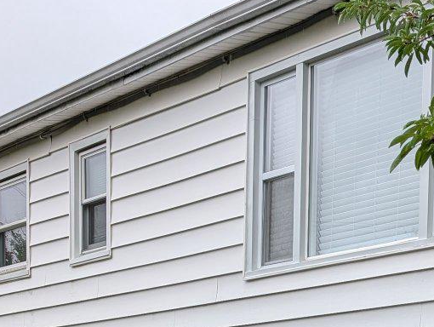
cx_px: 239
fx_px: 1205
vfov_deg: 13.8
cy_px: 592
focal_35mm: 96
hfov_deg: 20.4
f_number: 1.68
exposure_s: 1/189
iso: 20
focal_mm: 6.9
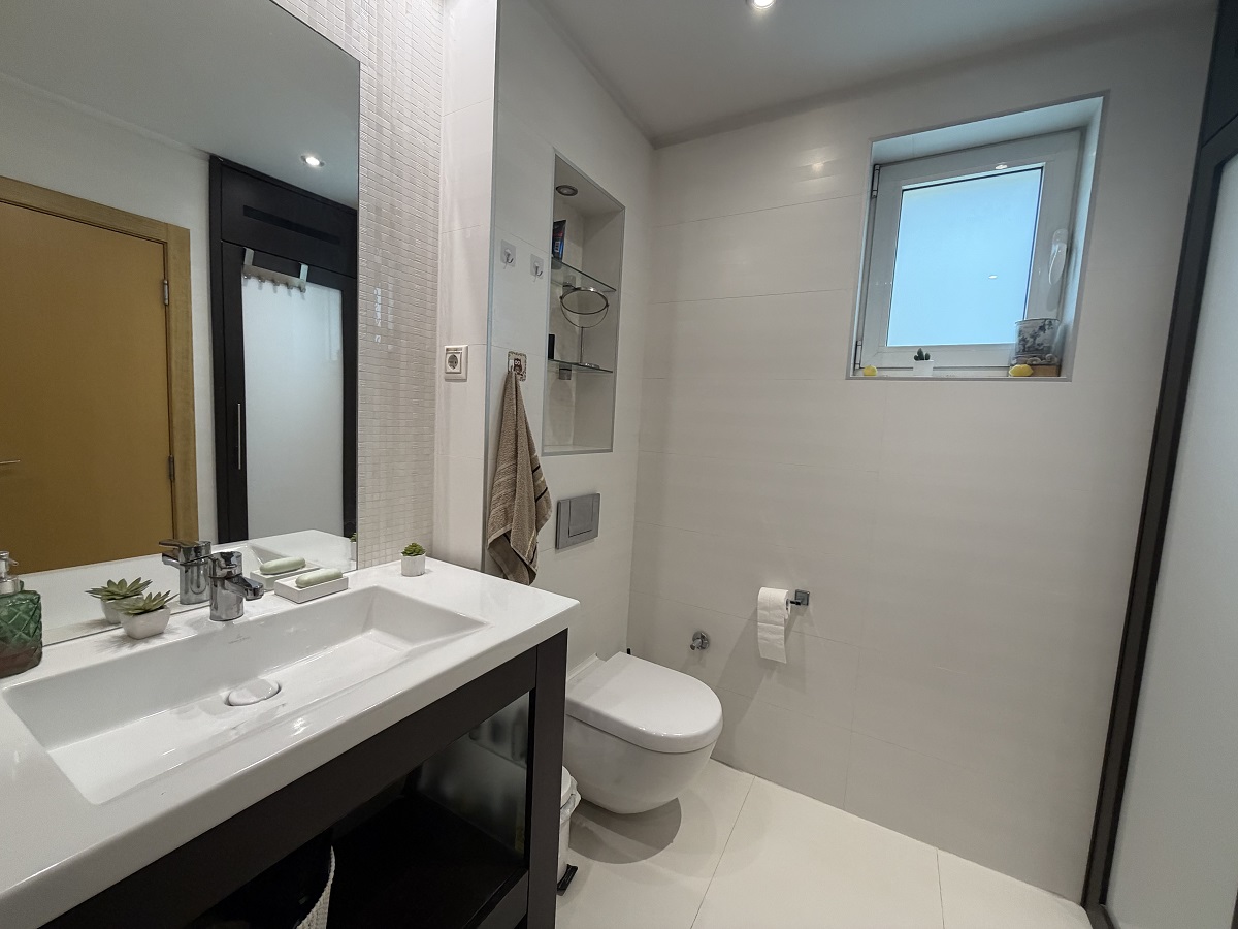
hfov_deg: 102.1
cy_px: 464
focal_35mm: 14
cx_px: 619
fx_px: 501
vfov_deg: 85.7
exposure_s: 1/100
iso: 320
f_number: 2.2
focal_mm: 2.22
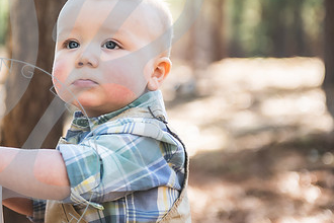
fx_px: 1169
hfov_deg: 16.1
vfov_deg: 10.9
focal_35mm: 126
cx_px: 45
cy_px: 77
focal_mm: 70
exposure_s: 1/160
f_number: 2.8
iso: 100
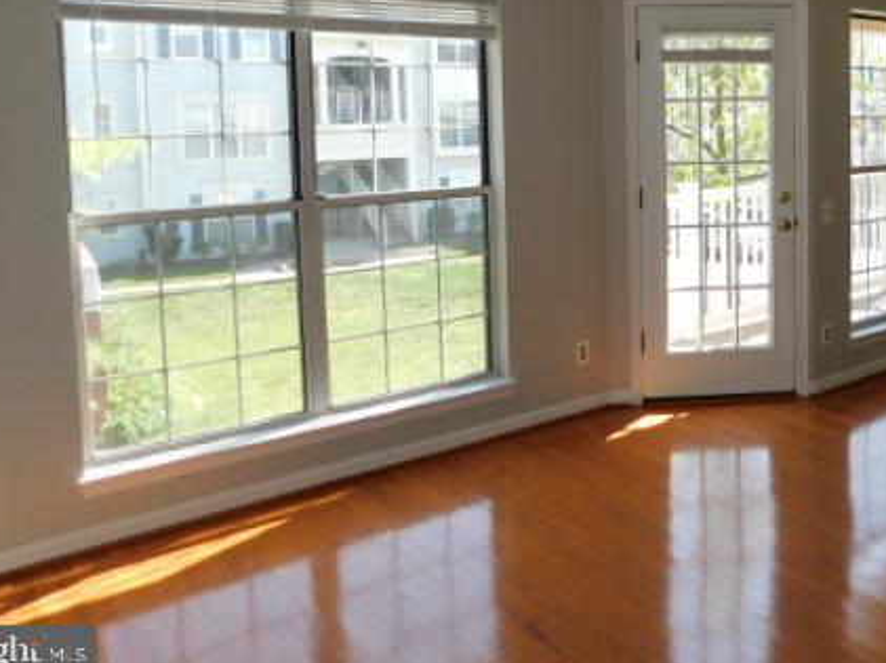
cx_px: 606
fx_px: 895
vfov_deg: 39.7
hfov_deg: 51.5
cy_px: 175
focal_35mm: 35
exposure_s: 1/200
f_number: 3
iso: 125
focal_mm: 4
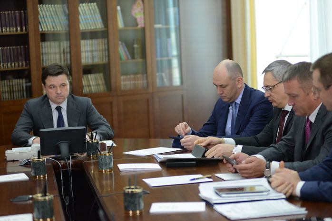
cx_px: 166
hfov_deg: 25.4
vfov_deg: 17.1
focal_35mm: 80
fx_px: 738
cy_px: 110
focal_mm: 80
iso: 3200
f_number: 2.8
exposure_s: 1/640
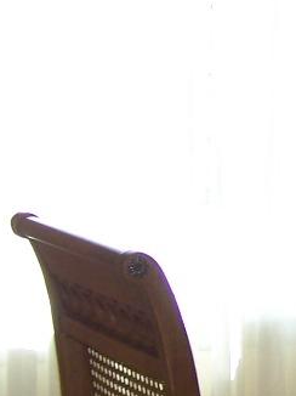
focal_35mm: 168
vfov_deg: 11.8
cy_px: 200
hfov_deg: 8.5
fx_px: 1918
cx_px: 517
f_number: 2.8
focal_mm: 6.3
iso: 80
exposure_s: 1/60
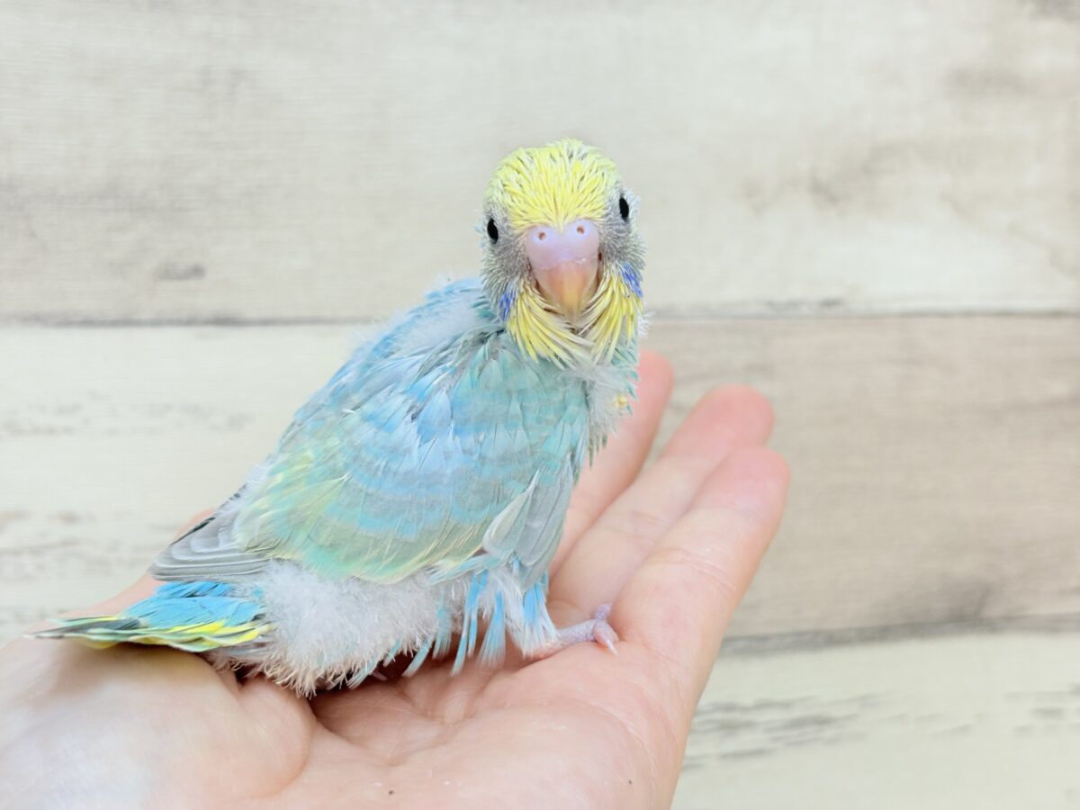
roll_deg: +2.0
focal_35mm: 52
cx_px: 540
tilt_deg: -1.0
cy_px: 405
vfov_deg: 28.0
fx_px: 1622
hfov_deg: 36.8
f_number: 1.6
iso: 50
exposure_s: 1/50
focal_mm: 5.96
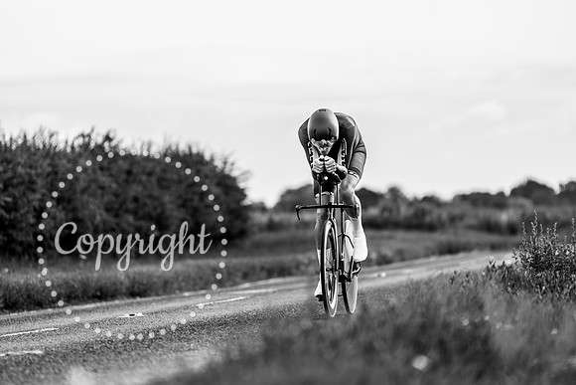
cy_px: 192
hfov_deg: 10.3
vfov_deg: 6.9
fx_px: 3201
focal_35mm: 200
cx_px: 288
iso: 100
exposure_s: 1/1000
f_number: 3.2
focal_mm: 200
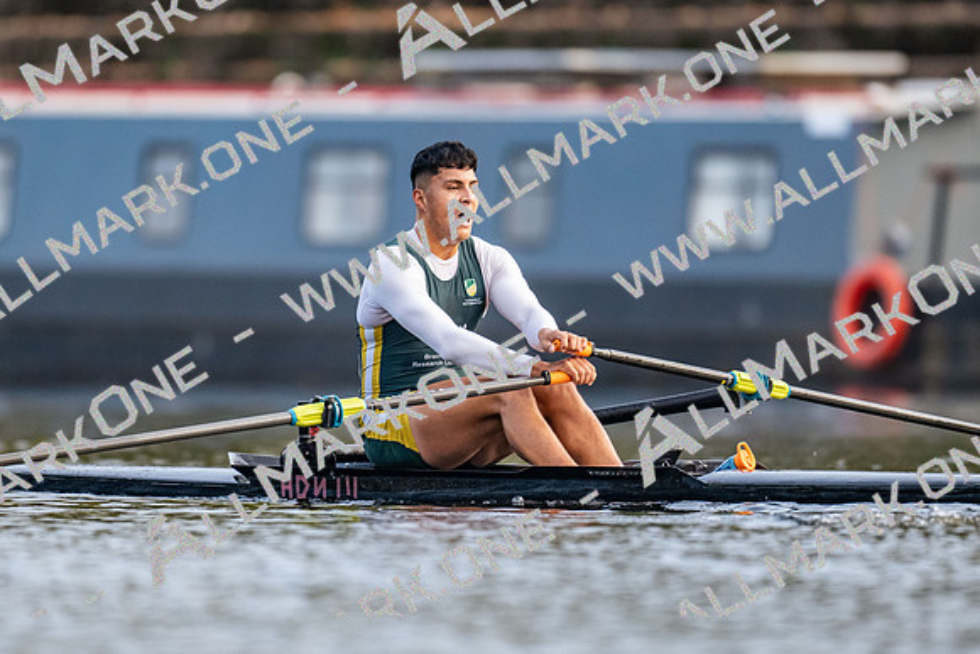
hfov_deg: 2.3
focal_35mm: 900
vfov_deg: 1.5
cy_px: 327
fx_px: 24517
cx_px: 490
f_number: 4
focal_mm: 600
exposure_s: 1/2500
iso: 1800
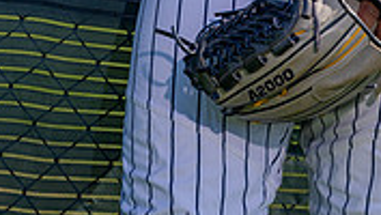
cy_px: -264
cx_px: 278
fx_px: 1638
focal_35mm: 162
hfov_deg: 13.2
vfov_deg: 7.2
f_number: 5
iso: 100
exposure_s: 1/500
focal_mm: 61
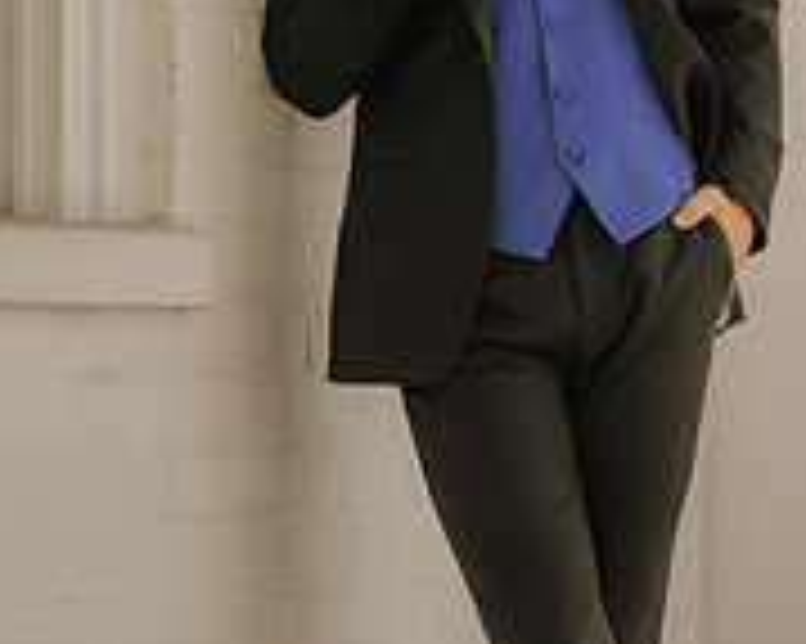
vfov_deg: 4.8
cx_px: 491
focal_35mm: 319
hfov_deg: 6.1
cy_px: -146
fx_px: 7605
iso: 32
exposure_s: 1/400
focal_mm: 105
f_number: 1.4
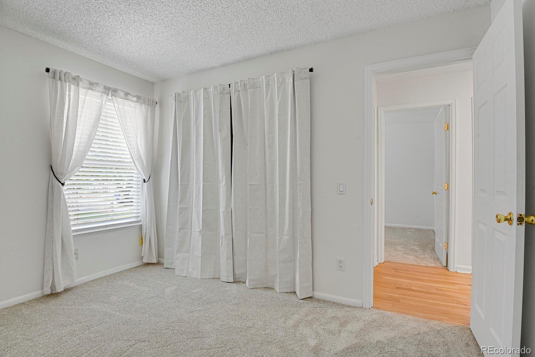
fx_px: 253
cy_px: 178
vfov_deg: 70.4
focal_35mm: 17
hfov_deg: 93.3
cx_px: 268
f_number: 8
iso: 250
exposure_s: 4
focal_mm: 17
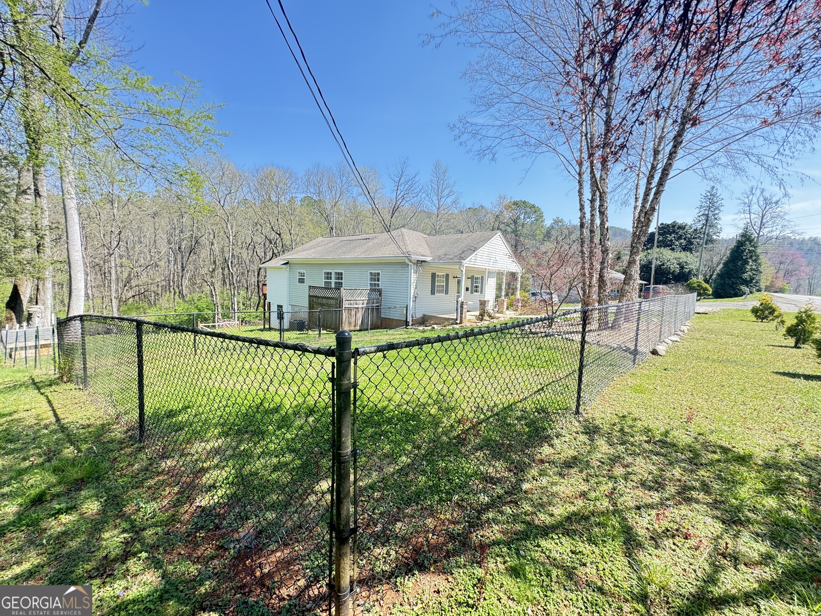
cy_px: 308
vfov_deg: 85.7
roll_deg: -1.5
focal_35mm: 14
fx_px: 332
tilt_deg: -5.3
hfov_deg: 102.1
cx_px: 410
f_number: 2.2
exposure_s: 1/207
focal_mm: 2.22
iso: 40
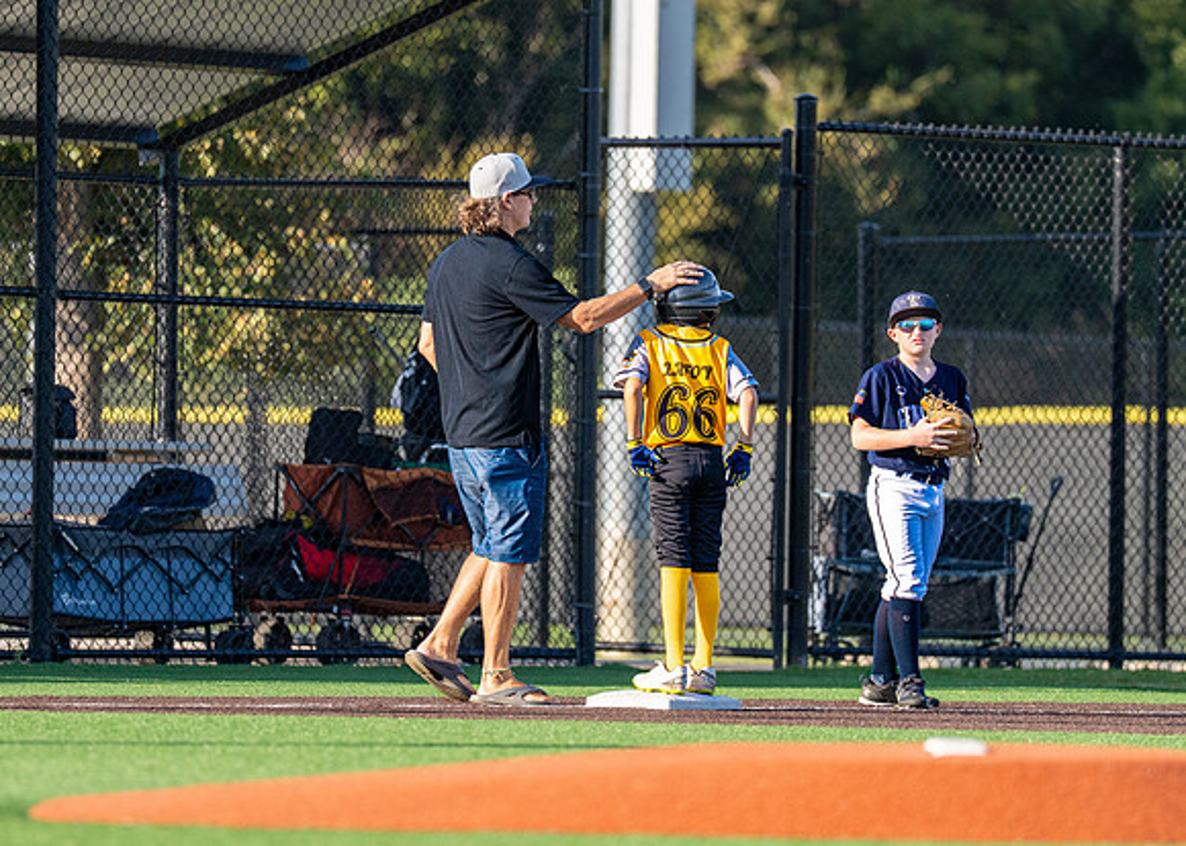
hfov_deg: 5.9
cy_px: 427
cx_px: 617
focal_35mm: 343
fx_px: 11559
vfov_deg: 4.2
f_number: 2.8
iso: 320
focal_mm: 200
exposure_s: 1/3200
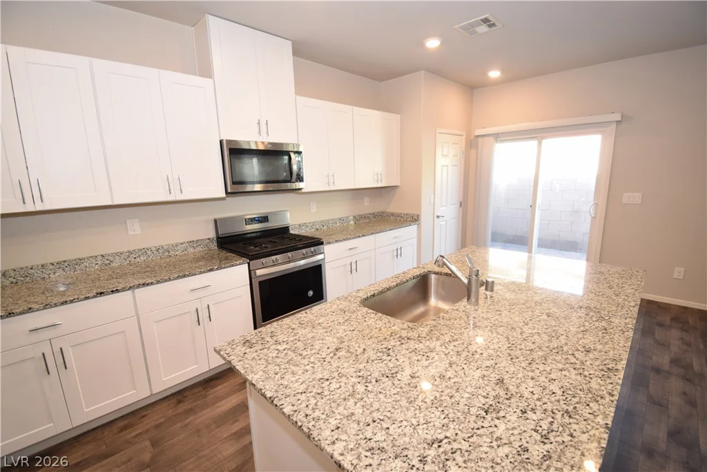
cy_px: 236
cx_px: 354
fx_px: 295
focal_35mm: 15
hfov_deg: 100.4
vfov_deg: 77.3
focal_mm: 10
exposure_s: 1/25
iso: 400
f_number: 5
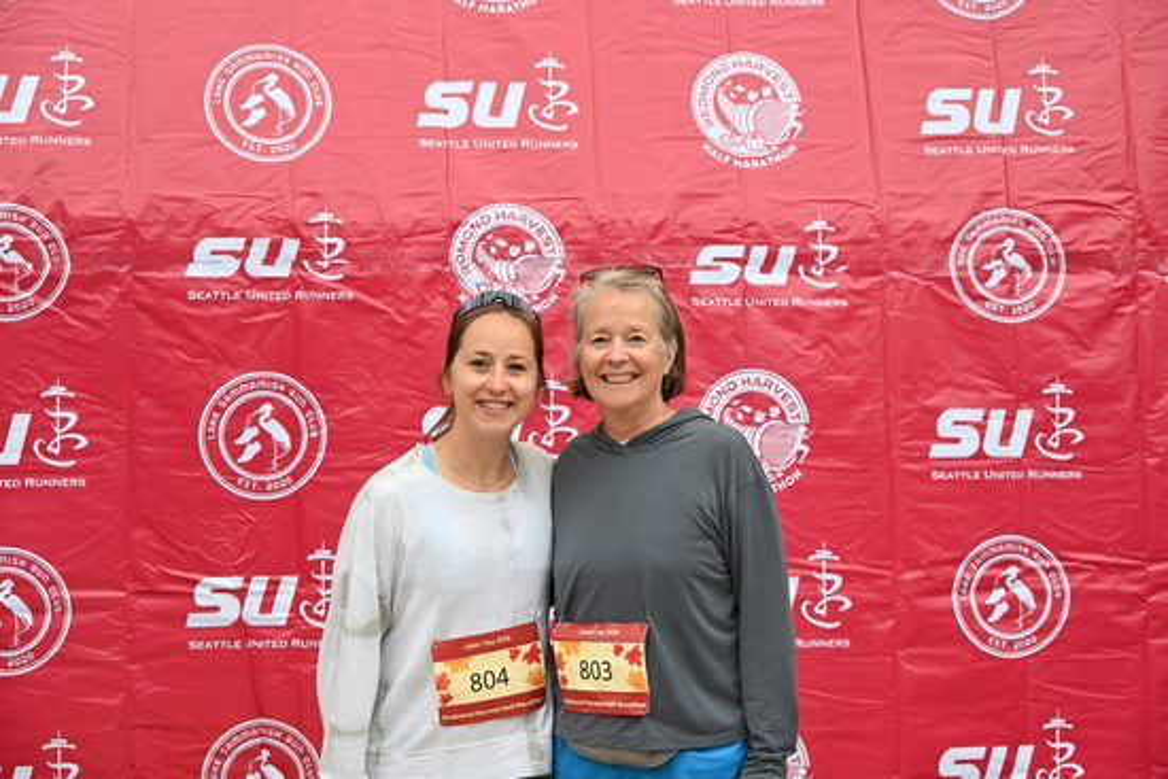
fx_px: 1947
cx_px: 584
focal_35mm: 60
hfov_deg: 33.4
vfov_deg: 22.6
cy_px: 390
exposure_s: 1/125
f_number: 6
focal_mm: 60
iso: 800
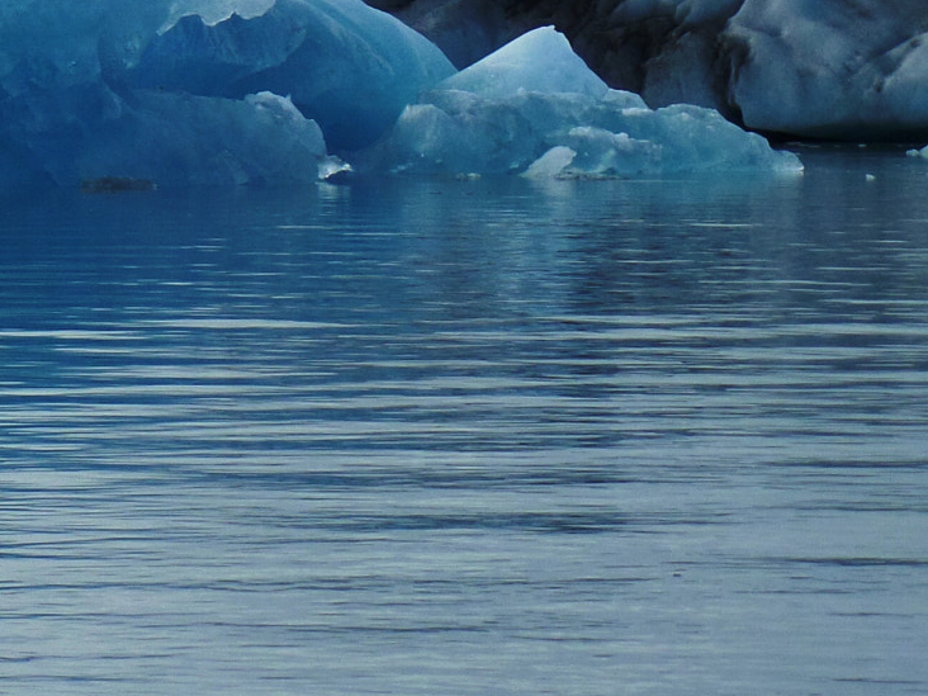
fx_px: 8552
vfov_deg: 4.6
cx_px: -170
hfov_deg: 6.2
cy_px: -136
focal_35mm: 319
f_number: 4
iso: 100
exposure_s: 1/1000
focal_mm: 20.3
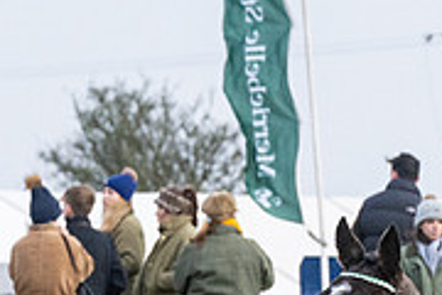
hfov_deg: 2.4
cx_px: 607
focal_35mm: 860
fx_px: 10558
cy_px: 501
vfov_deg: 1.6
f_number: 5
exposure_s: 1/2000
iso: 800
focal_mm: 104
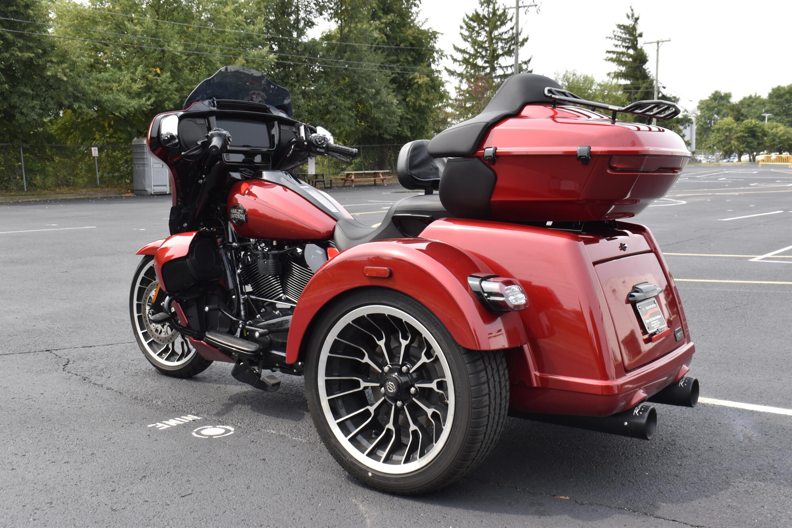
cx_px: 396
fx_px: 825
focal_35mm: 38
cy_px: 264
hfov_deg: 51.3
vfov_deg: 35.5
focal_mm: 25
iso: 400
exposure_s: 1/320
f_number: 9
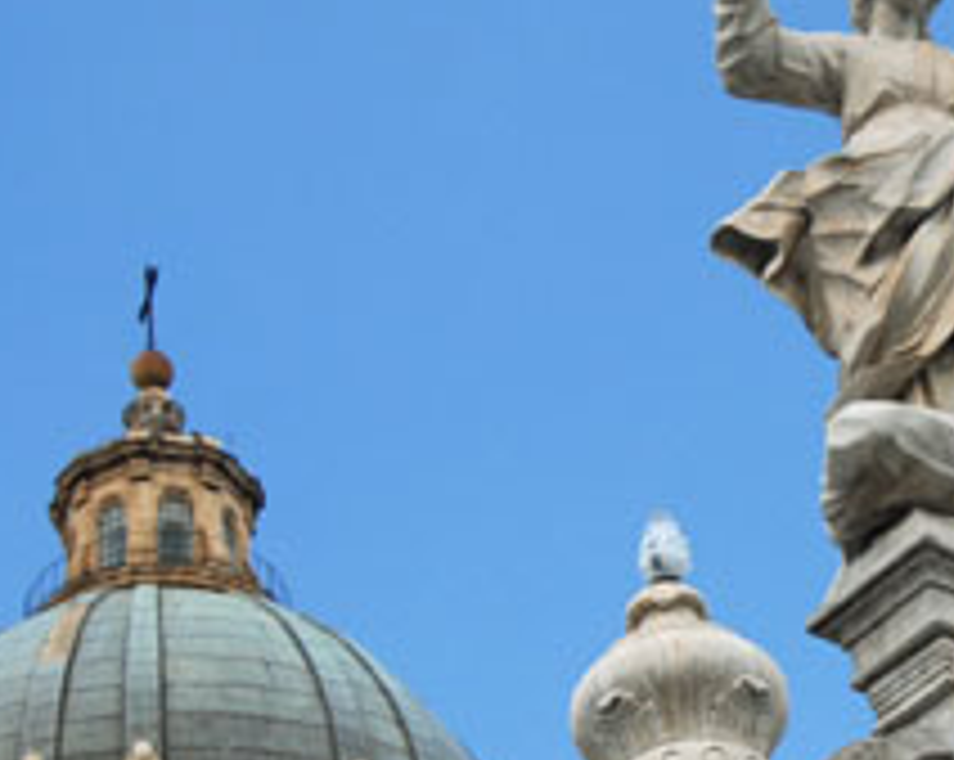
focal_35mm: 132
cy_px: 528
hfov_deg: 14.4
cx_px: 976
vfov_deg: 11.6
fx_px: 3722
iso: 400
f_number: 4.5
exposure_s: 1/500
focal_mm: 32
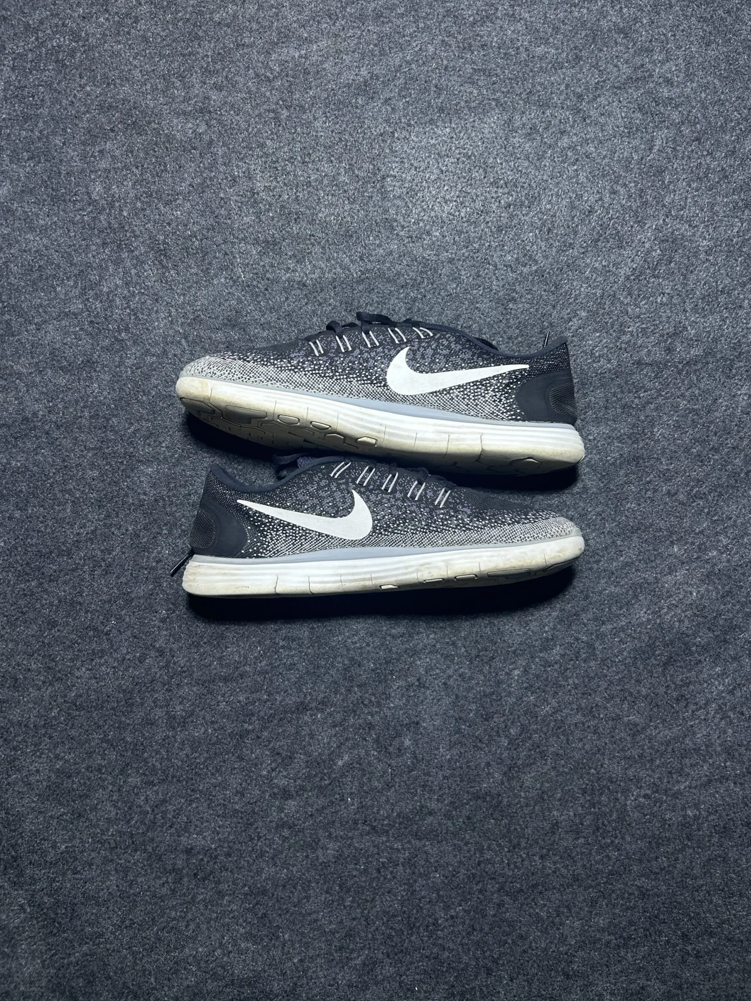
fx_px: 810
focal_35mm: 28
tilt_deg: -70.0
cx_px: 385
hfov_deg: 49.7
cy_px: 471
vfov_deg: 63.4
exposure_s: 1/50
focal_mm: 5.7
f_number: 1.5
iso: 80
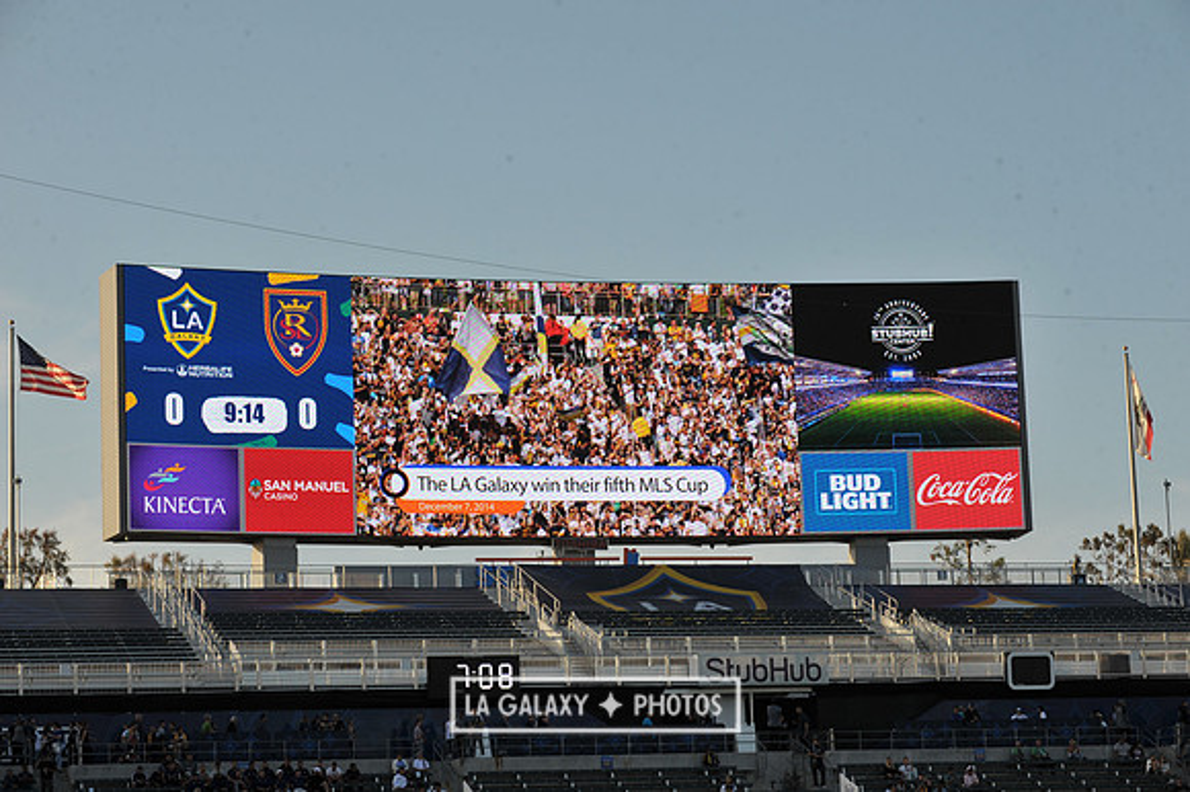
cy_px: 396
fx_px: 3469
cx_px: 595
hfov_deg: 19.5
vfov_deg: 13.0
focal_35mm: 105
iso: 400
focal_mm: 105
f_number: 11
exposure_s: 1/500
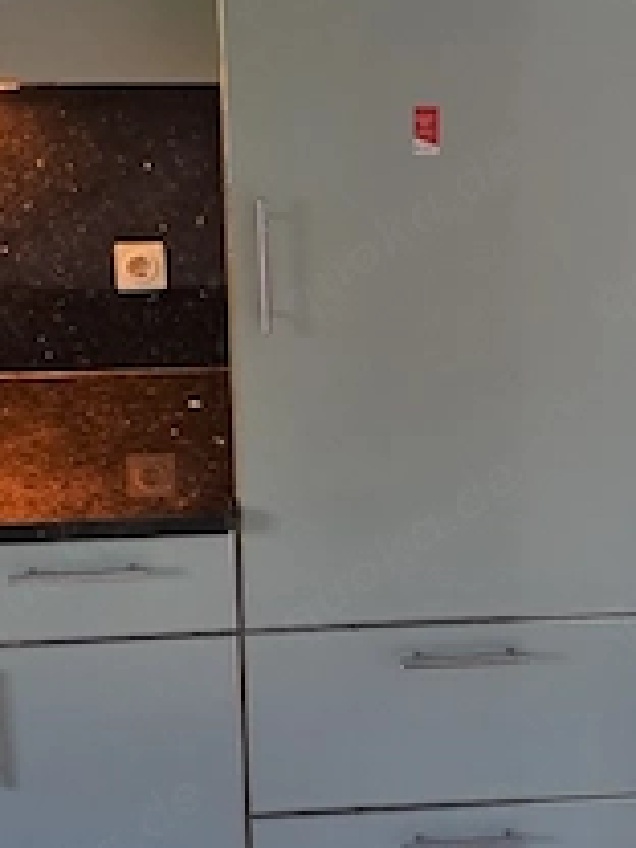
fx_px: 1176
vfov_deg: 39.1
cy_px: 273
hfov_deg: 29.8
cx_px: 481
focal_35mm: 48
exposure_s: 1/33
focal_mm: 4.65
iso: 125
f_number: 1.8
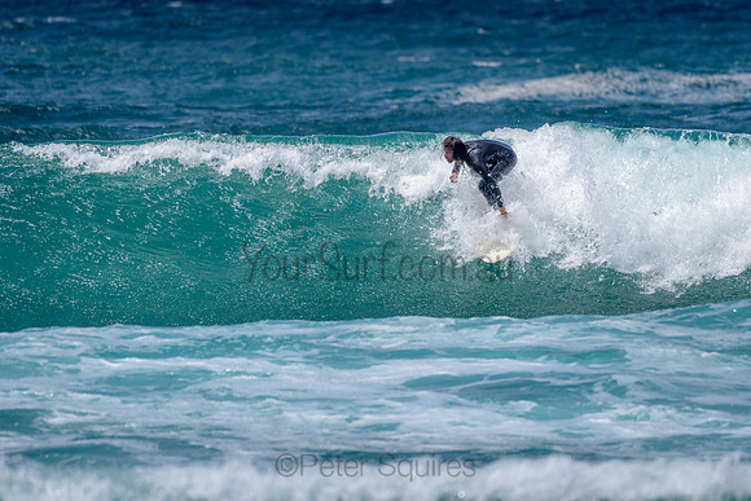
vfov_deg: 2.2
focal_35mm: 614
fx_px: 12817
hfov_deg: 3.4
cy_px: 197
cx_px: 446
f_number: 5.6
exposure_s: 1/2000
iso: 100
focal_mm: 500
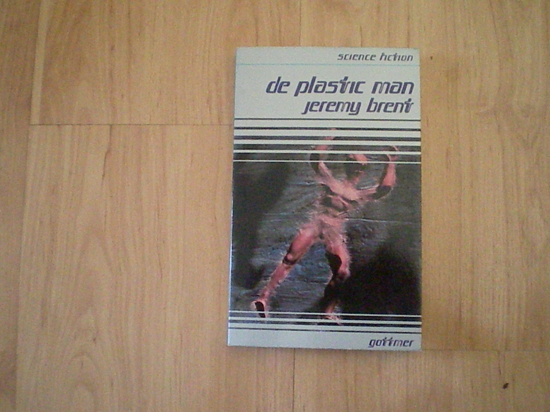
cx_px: 275
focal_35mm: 38
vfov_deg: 37.7
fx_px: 604
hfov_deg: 49.0
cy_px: 206
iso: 1800
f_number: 3.1
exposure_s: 1/80
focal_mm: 6.3
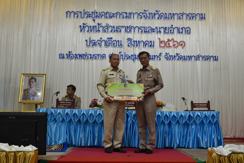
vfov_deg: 33.0
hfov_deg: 47.9
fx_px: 274
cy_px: 82
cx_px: 122
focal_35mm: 40
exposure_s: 1/50
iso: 800
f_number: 4
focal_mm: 27
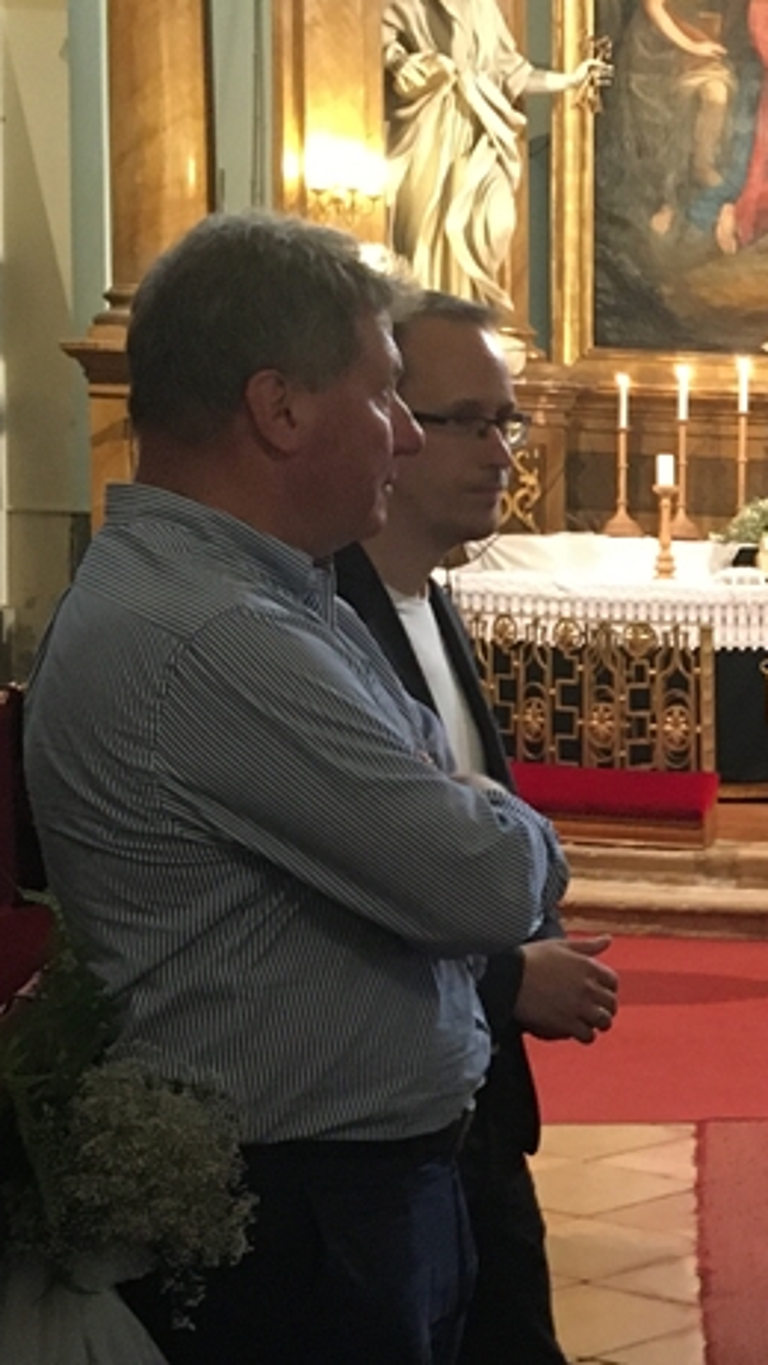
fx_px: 2968
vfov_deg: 25.8
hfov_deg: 13.4
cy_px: 875
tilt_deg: -6.3
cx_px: 1338
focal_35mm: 82
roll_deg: -2.1
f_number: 2.2
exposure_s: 1/20
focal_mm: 4.15
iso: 200
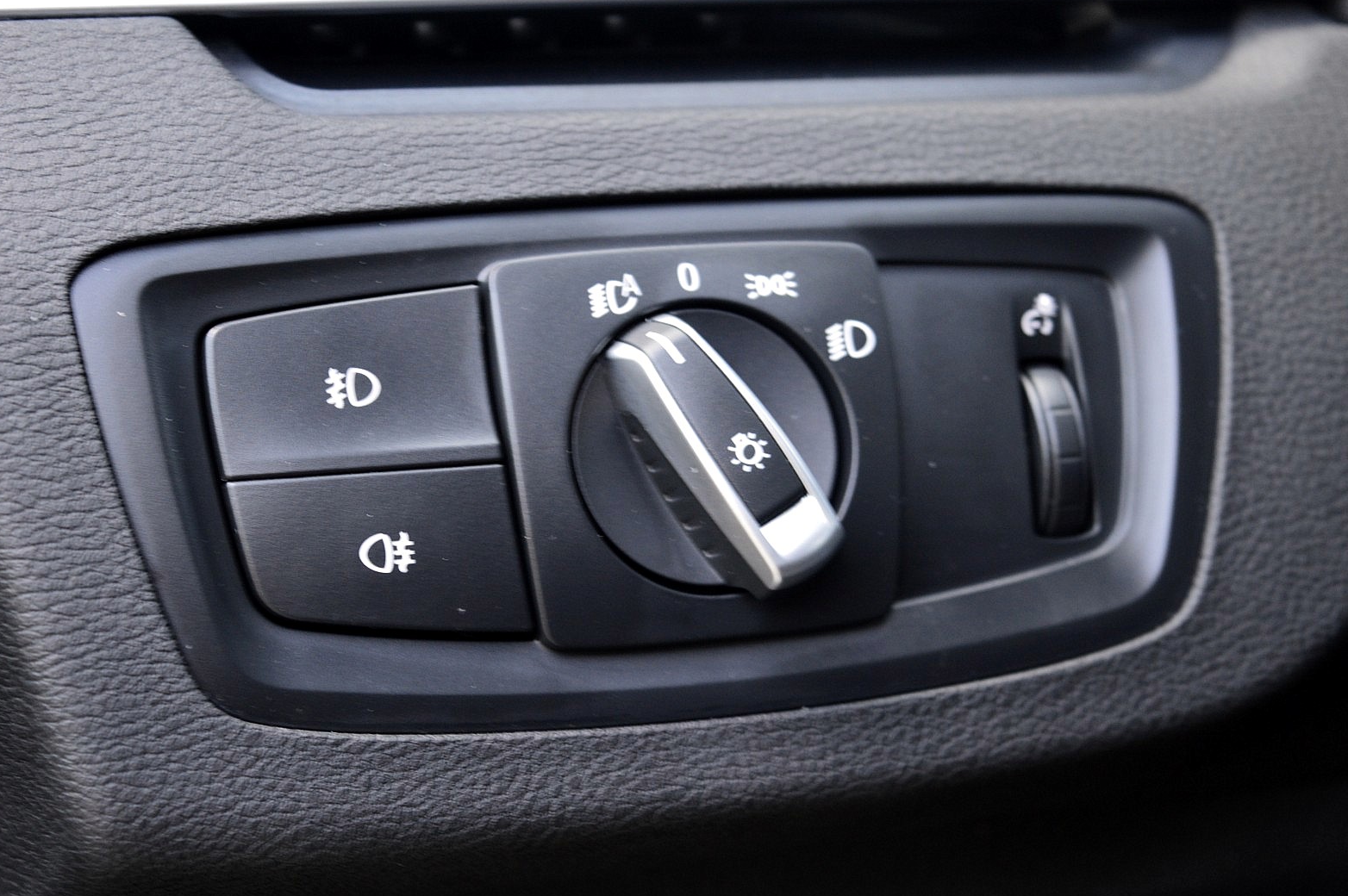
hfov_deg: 25.1
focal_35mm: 81
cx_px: 676
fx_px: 3030
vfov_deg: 16.8
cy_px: 443
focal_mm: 52
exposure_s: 1/40
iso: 800
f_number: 5.6
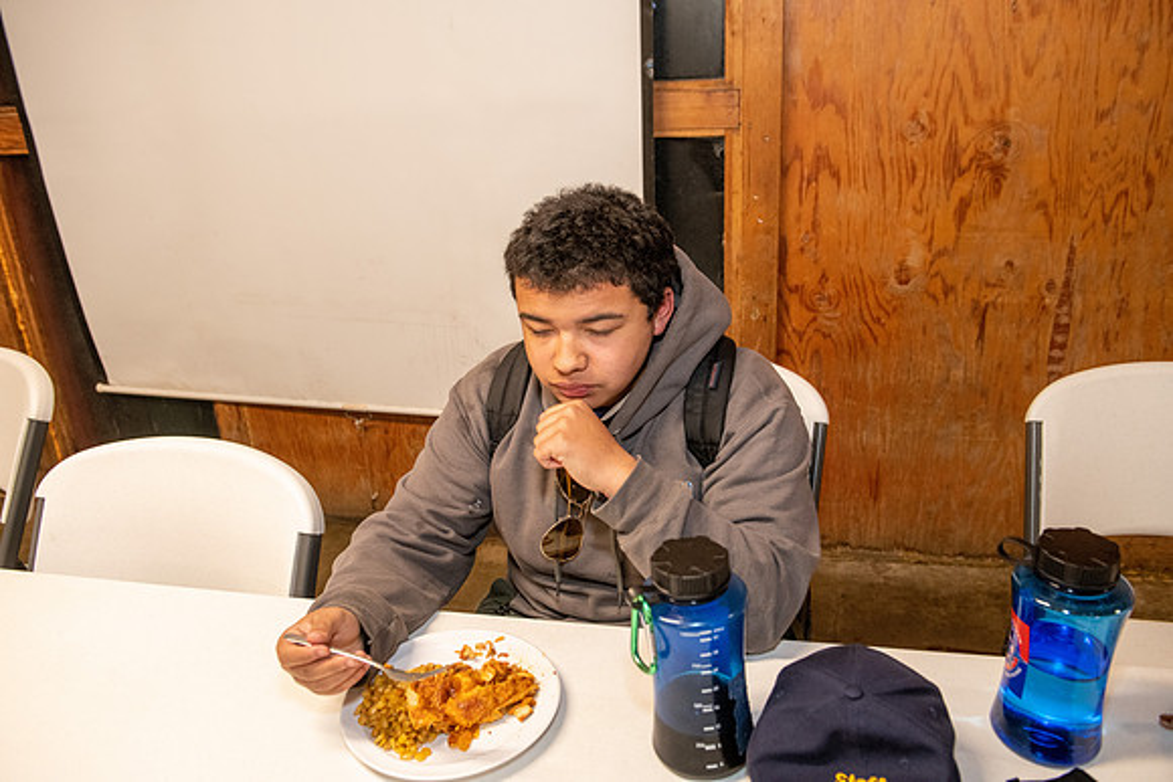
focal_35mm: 28
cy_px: 391
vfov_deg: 46.4
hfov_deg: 65.5
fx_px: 913
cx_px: 586
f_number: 4
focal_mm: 28
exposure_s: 1/125
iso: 2800
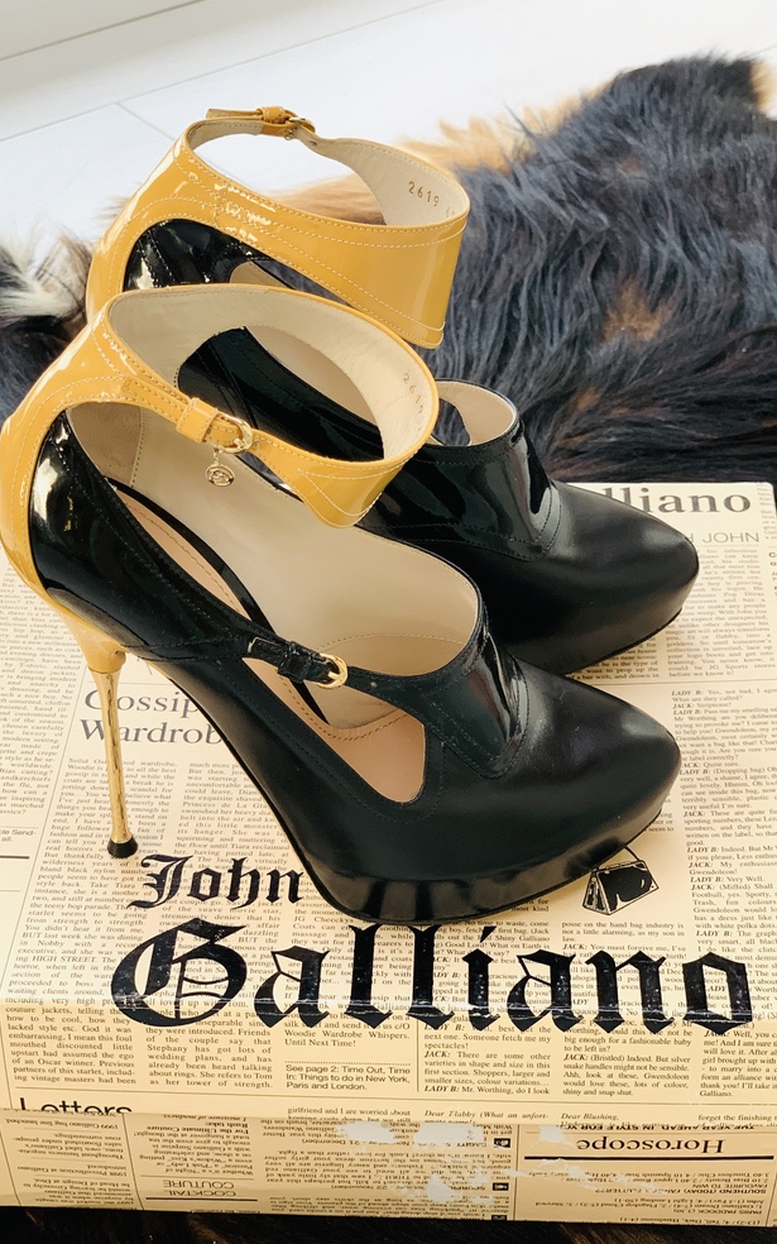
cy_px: 625
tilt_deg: -37.3
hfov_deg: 23.1
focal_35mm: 56
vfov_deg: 36.3
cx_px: 388
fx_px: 1897
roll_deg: +5.0
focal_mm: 6
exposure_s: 1/122
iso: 64
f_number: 2.4
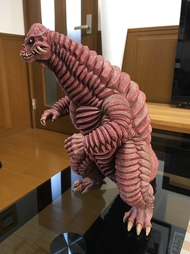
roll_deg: -0.2
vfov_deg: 61.7
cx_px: 95
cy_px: 127
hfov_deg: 48.2
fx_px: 212
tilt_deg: -15.4
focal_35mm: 29
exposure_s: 1/15
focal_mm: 4.15
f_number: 2.2
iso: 64
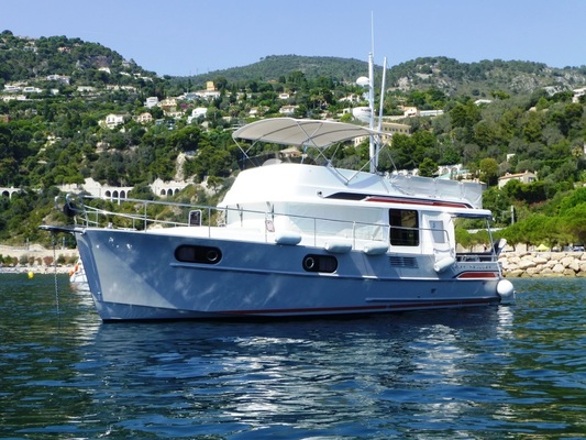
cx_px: 293
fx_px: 779
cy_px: 220
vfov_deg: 31.5
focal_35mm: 46
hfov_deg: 41.2
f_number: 4.1
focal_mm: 7.9
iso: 100
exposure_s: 1/800
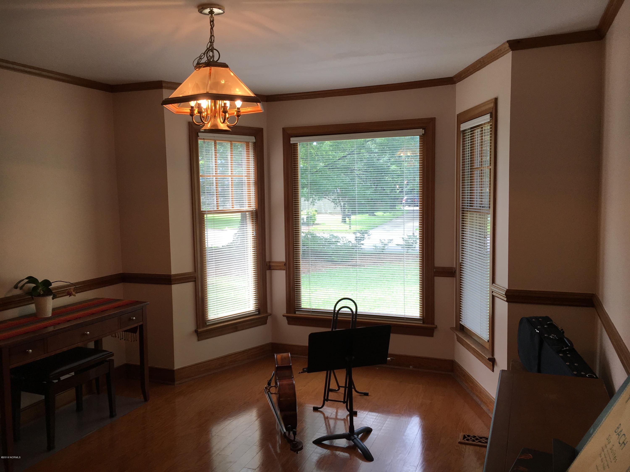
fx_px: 528
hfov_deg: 61.7
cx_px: 315
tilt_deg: -5.0
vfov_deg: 48.2
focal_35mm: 29
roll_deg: +1.5
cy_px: 236
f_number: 2.2
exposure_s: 1/60
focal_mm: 4.15
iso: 25
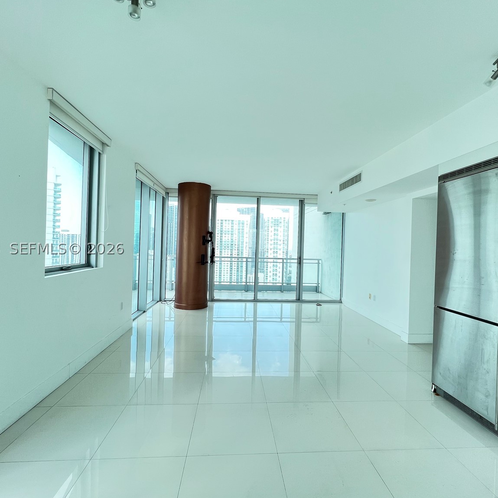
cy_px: 248
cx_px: 257
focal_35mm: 16
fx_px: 260
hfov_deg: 87.4
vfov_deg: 87.4
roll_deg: -1.8
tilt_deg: +0.1
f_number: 1.8
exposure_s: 1/99
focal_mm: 1.57
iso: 40
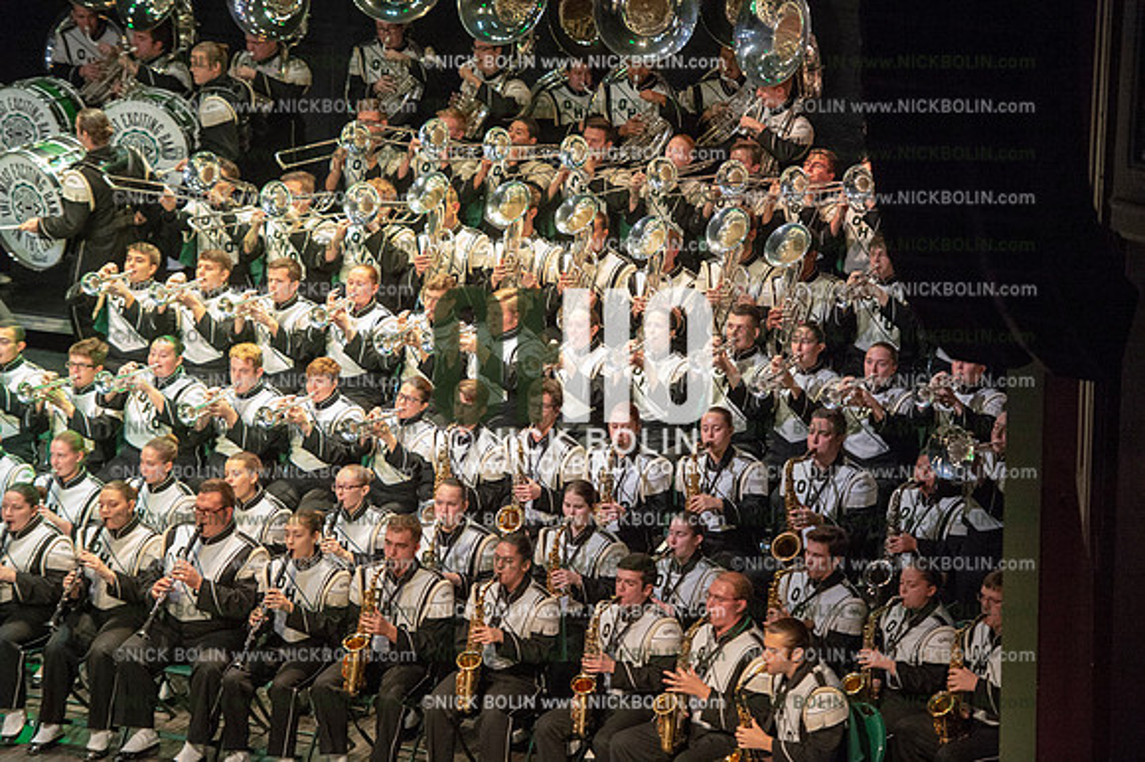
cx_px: 572
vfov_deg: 9.1
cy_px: 381
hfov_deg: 13.7
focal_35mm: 150
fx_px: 4768
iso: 8000
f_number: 2.8
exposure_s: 1/640
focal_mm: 150
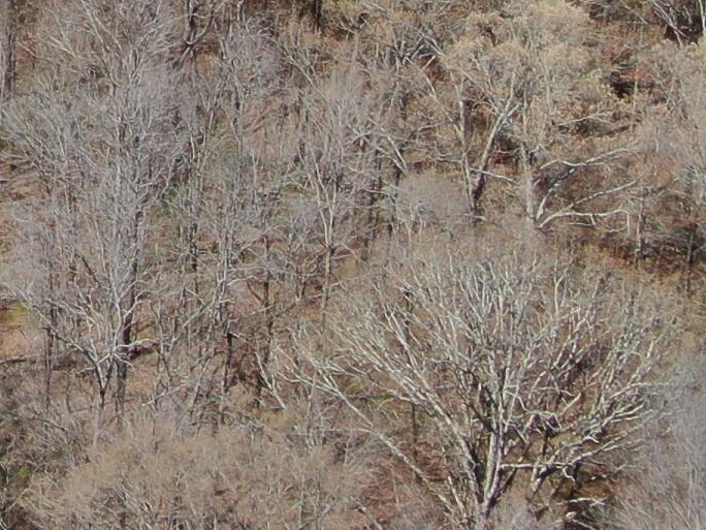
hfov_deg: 12.6
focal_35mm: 136
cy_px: -482
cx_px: -724
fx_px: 2774
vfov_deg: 10.2
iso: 100
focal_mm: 5.33
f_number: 3.1
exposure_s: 1/800
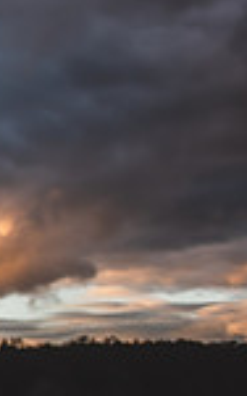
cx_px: -498
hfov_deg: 9.9
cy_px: 283
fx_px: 1069
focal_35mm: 99
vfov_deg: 20.9
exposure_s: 1/500
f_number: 2.8
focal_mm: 24
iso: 100
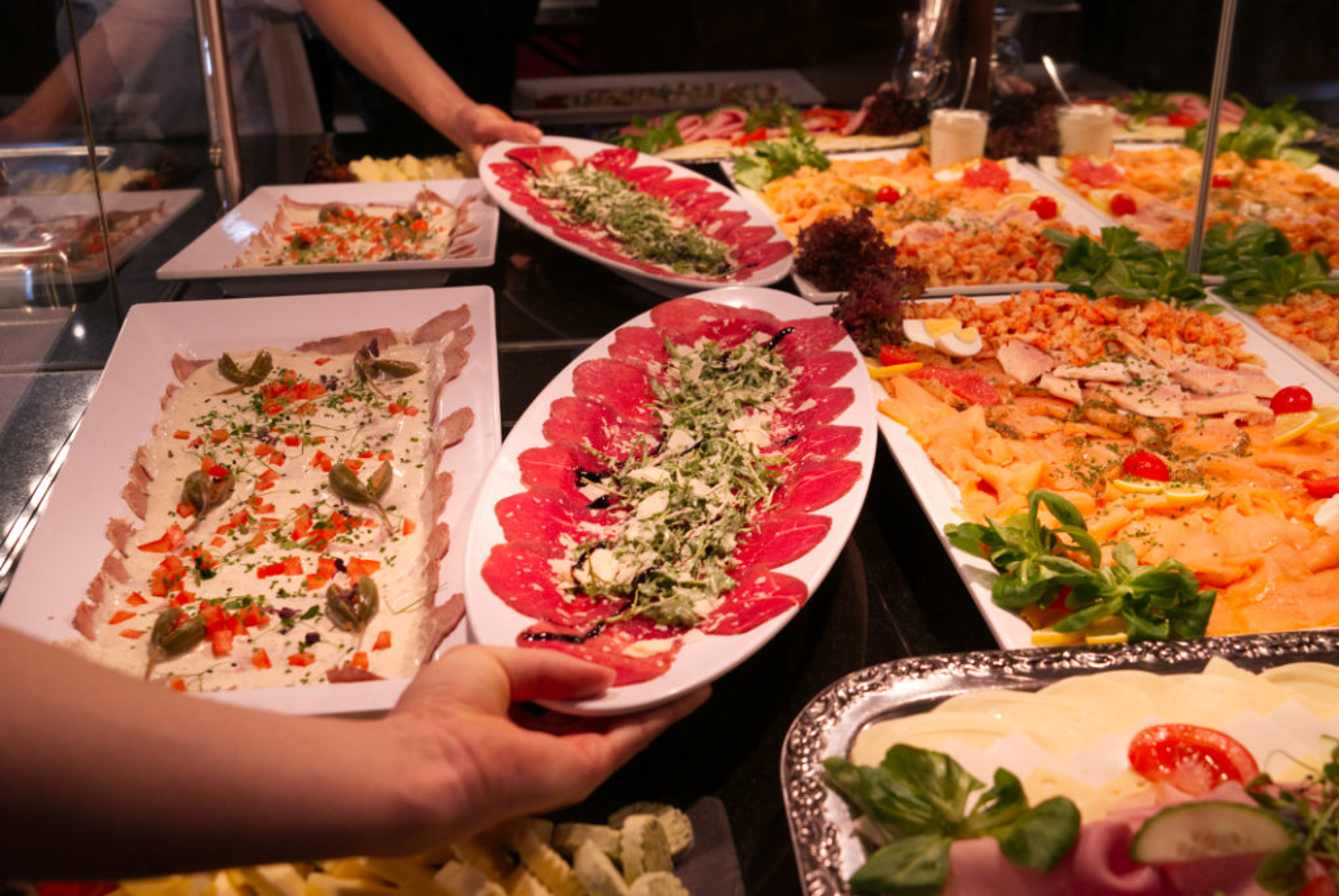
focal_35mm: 38
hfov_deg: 50.6
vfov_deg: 35.1
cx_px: 670
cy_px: 448
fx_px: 1415
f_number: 6.3
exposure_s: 1/160
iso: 2500
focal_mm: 38
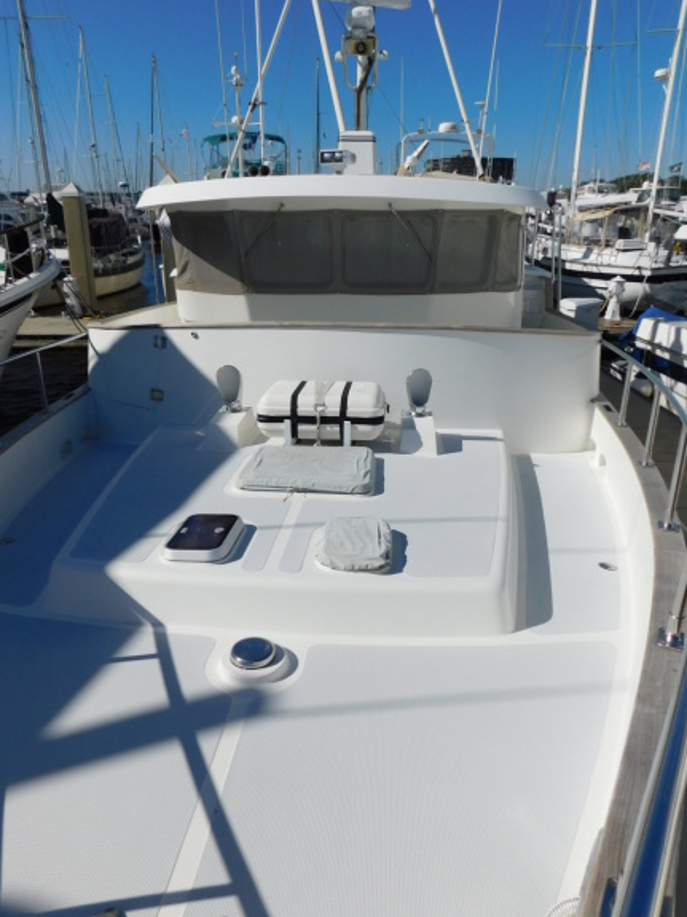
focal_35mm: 24
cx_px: 340
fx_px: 635
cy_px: 455
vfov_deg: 71.6
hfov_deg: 56.8
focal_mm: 4
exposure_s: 1/1250
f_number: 6
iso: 125
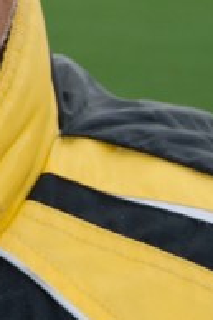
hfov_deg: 4.9
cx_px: -406
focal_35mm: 271
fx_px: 2405
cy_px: -59
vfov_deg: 7.6
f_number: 4.8
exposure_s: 1/125
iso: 110
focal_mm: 35
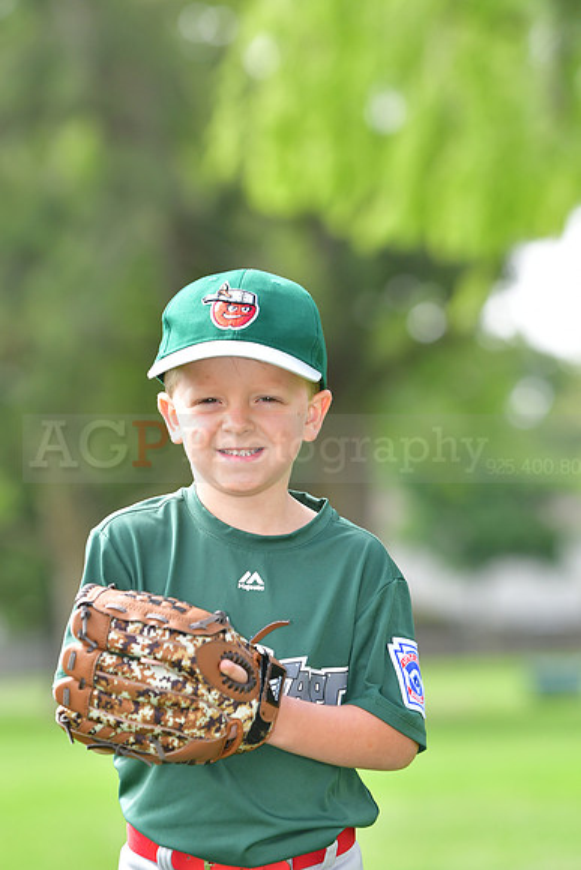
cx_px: 290
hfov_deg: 6.8
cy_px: 435
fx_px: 4899
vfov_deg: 10.2
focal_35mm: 202
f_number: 4
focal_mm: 135
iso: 500
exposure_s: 1/1250
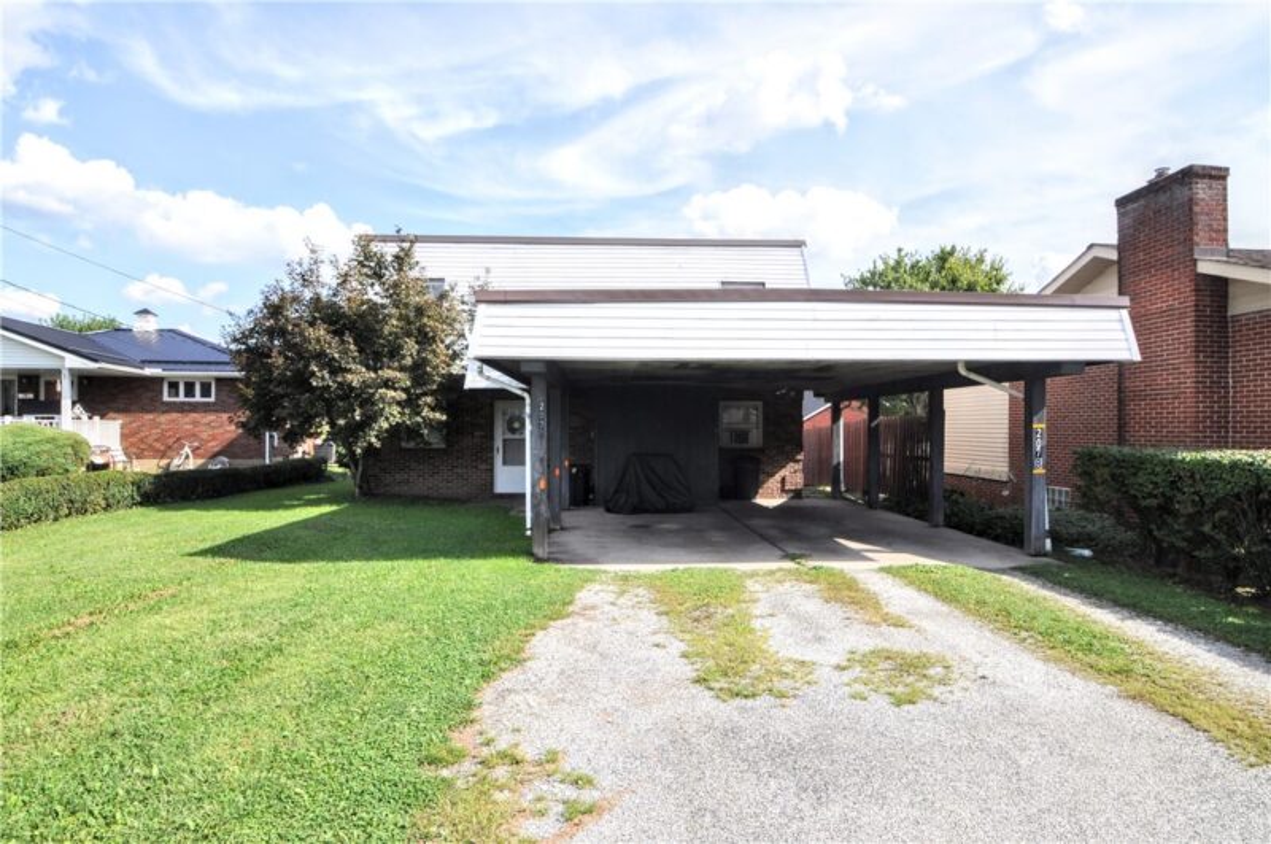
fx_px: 687
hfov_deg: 85.5
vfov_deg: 63.1
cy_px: 422
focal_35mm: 20
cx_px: 636
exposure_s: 1/400
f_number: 10
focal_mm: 13
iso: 320
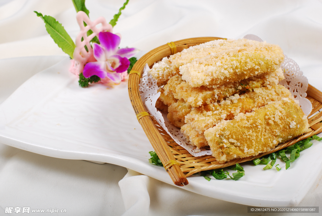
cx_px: 161
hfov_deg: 27.0
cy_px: 108
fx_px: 671
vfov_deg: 18.2
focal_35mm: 75
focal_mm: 50
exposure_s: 1/160
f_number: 9
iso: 100
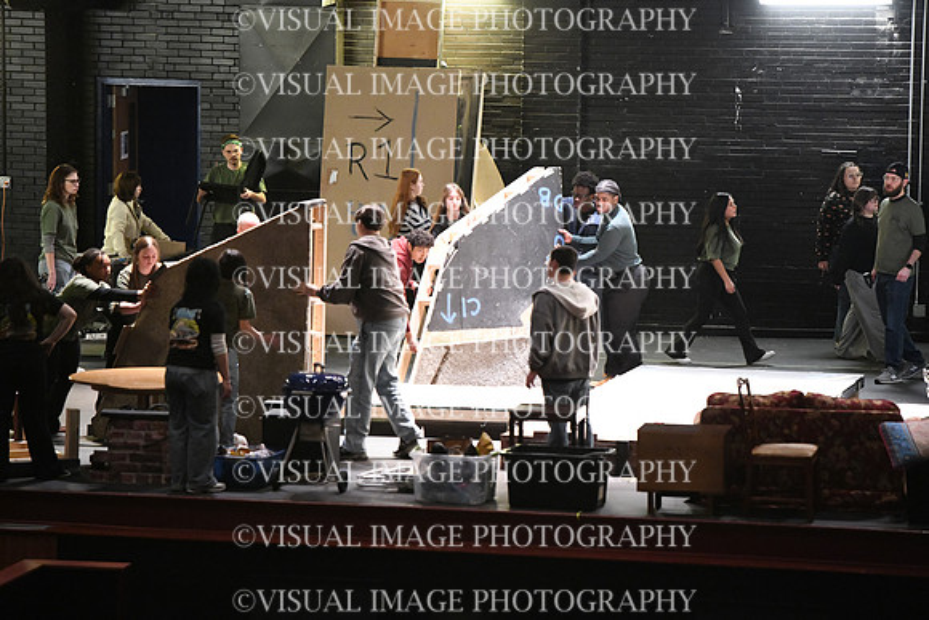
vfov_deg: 6.9
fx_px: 5162
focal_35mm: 200
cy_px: 310
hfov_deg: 10.3
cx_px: 464
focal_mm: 200
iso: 12800
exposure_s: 1/200
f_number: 2.8
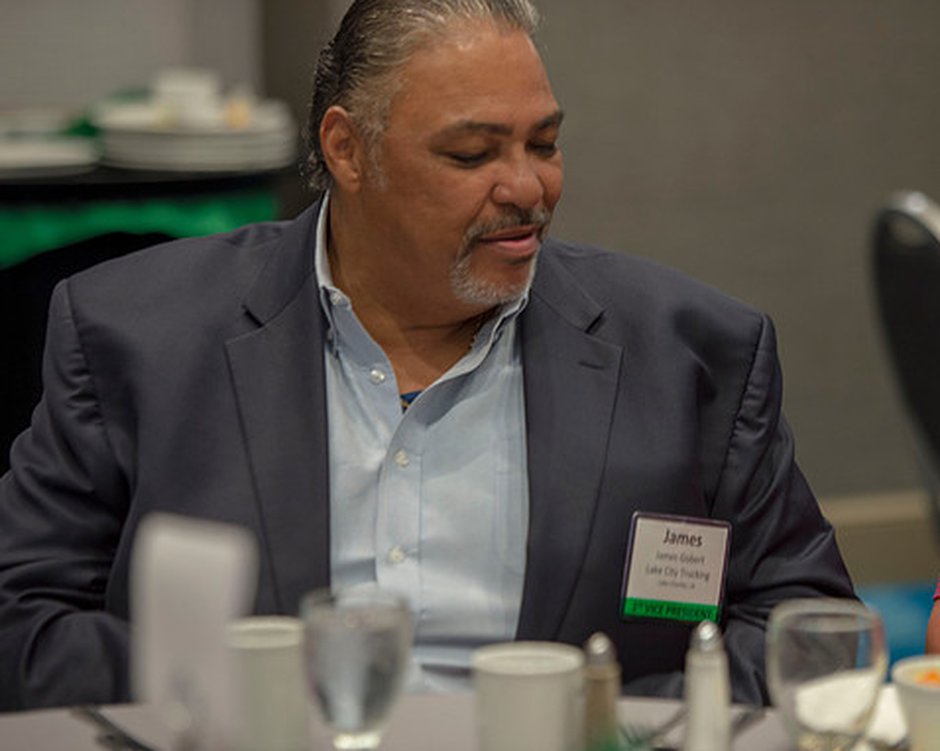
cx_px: 539
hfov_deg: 11.7
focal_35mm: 165
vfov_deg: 9.4
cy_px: 377
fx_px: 4588
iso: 1250
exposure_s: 1/125
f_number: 2.8
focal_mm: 145
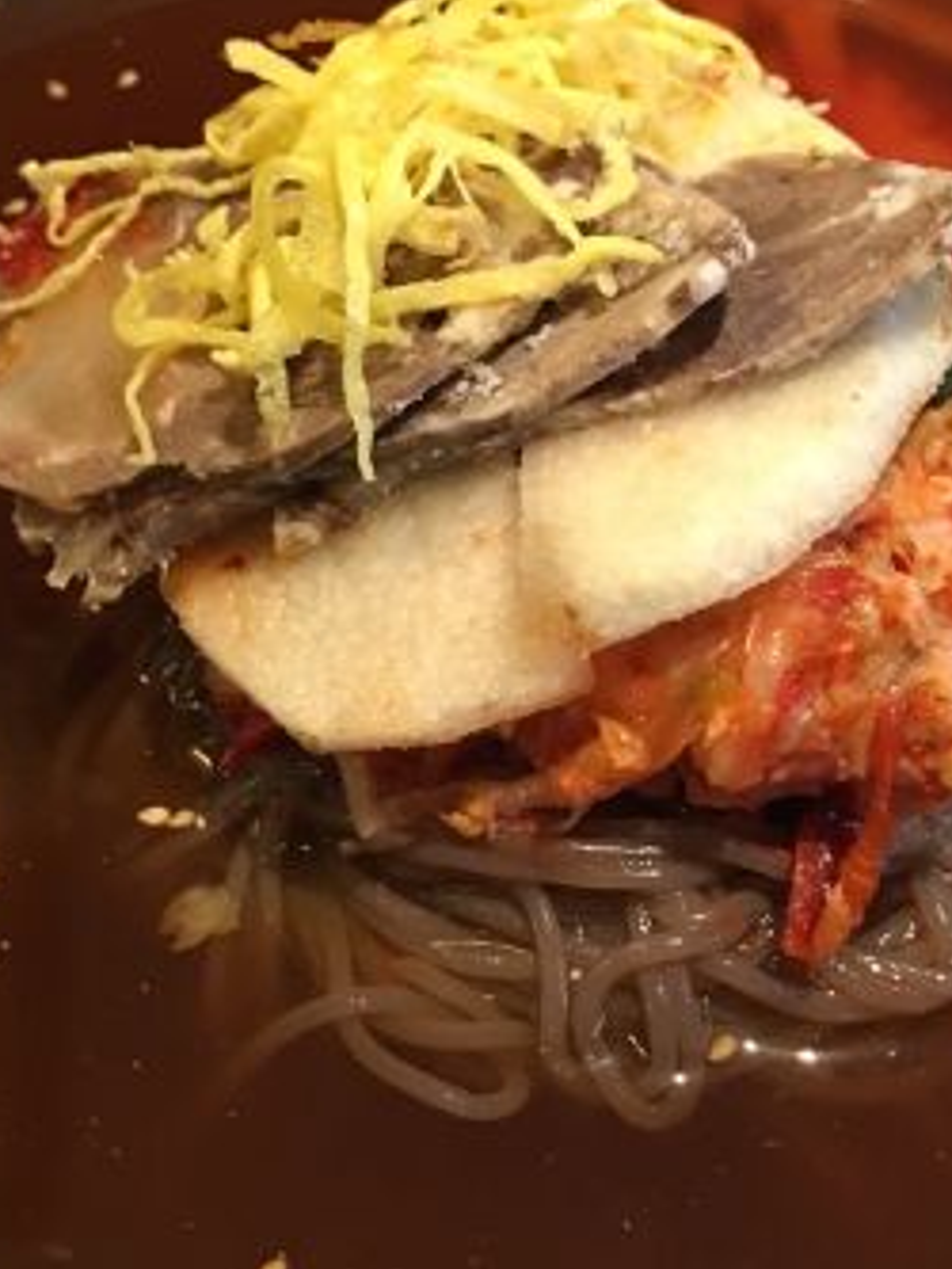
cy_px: 560
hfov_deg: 24.0
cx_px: 524
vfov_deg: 31.6
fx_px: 2235
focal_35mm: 61
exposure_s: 1/10
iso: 100
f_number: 2.2
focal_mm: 4.15
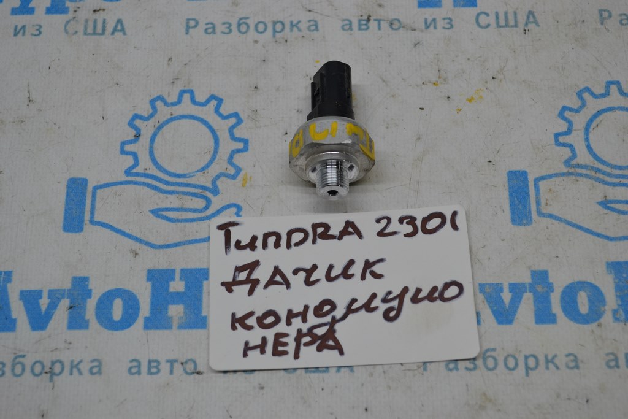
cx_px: 314
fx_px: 994
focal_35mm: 57
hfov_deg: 35.0
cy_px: 210
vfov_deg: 23.8
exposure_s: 1/125
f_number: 5.6
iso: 280
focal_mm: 38
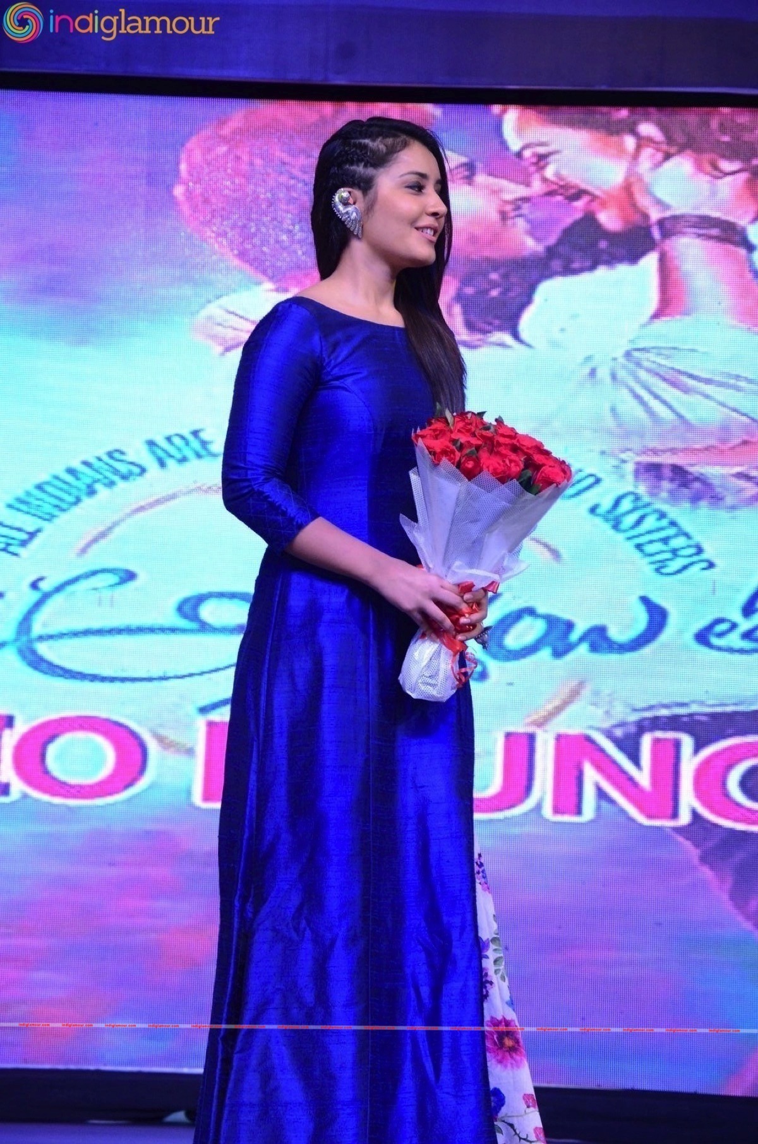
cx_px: 379
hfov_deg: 8.7
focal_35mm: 158
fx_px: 4995
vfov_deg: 13.1
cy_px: 572
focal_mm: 105
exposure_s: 1/125
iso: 2500
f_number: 5.6
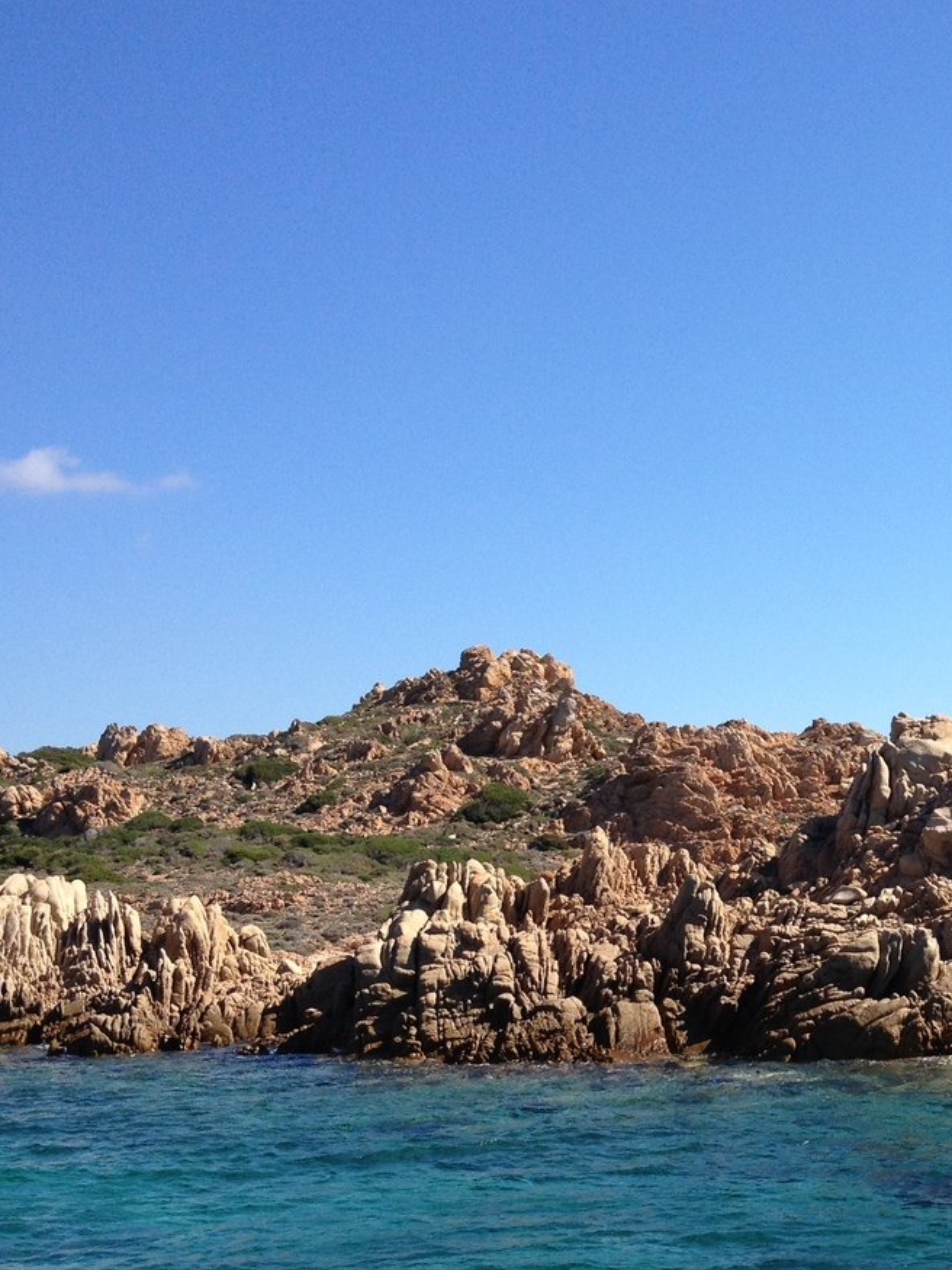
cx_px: 993
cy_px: 813
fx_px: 2347
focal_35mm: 64
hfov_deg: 21.9
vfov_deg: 30.1
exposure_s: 1/1577
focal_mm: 4.28
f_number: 2.4
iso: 64
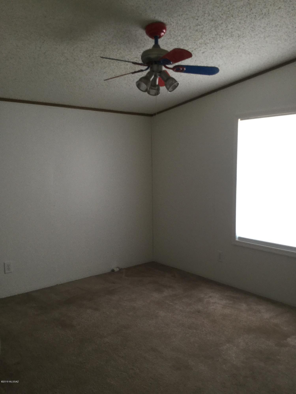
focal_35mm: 31
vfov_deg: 58.4
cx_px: 148
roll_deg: +1.3
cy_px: 197
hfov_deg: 45.4
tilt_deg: -2.4
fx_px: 353
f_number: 2.4
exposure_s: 1/30
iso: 40
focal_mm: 3.3
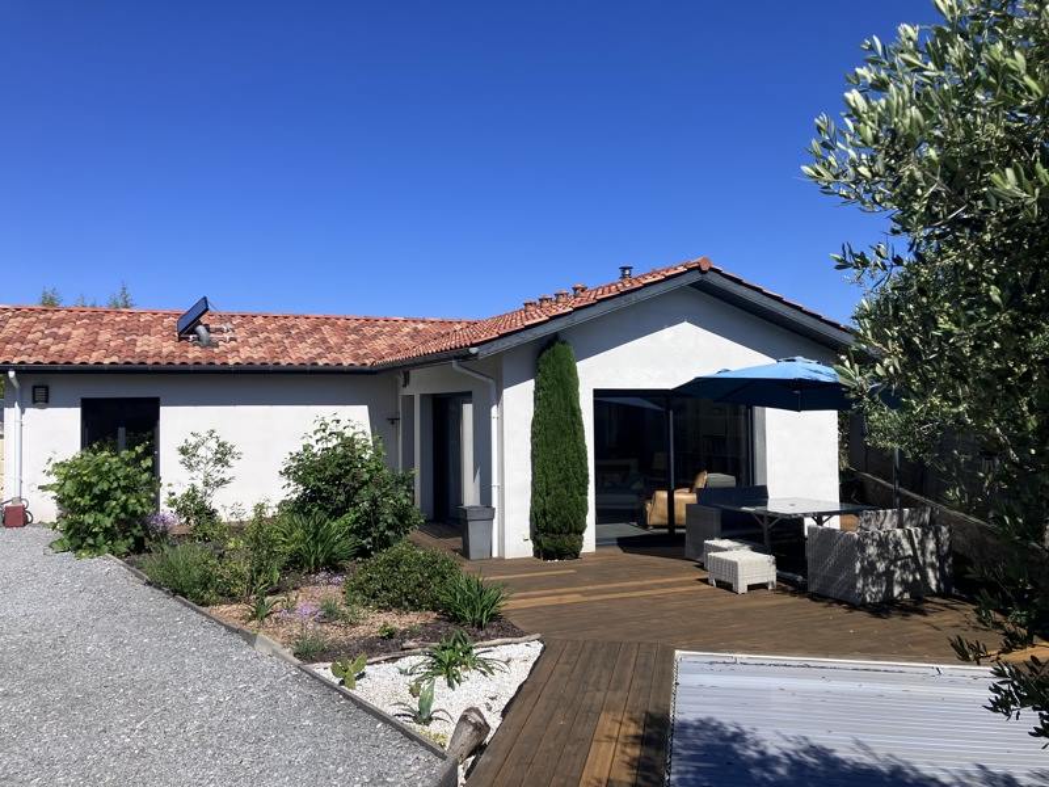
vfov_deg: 49.7
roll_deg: +1.0
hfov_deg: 63.4
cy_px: 394
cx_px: 524
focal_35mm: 28
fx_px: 849
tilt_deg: +2.1
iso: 32
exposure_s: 1/3040
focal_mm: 3.99
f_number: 1.8
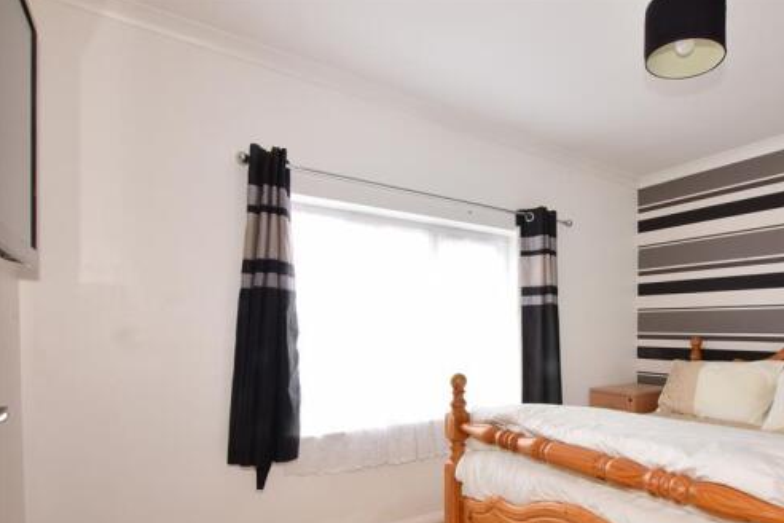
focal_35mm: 20
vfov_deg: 60.7
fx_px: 436
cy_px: 340
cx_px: 518
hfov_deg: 81.4
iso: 400
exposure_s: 1/5
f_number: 22
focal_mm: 10
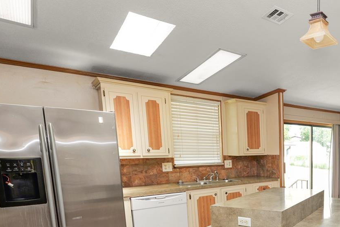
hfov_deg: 56.3
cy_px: 190
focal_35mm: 27
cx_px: 317
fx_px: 255
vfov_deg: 44.9
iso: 250
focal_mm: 14
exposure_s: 1/50
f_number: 5.6
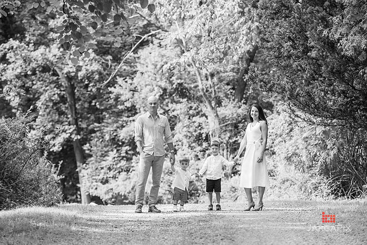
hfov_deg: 17.1
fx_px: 1224
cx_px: 184
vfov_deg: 11.4
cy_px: 122
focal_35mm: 120
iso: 200
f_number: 4
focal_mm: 120
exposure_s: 1/640
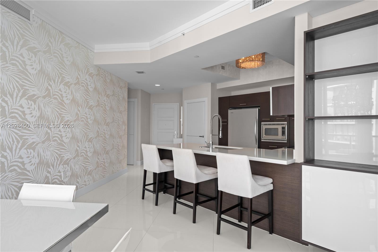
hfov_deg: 84.0
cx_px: 189
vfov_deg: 61.9
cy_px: 126
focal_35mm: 20
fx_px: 210
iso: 400
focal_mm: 20
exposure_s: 1/25
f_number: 8
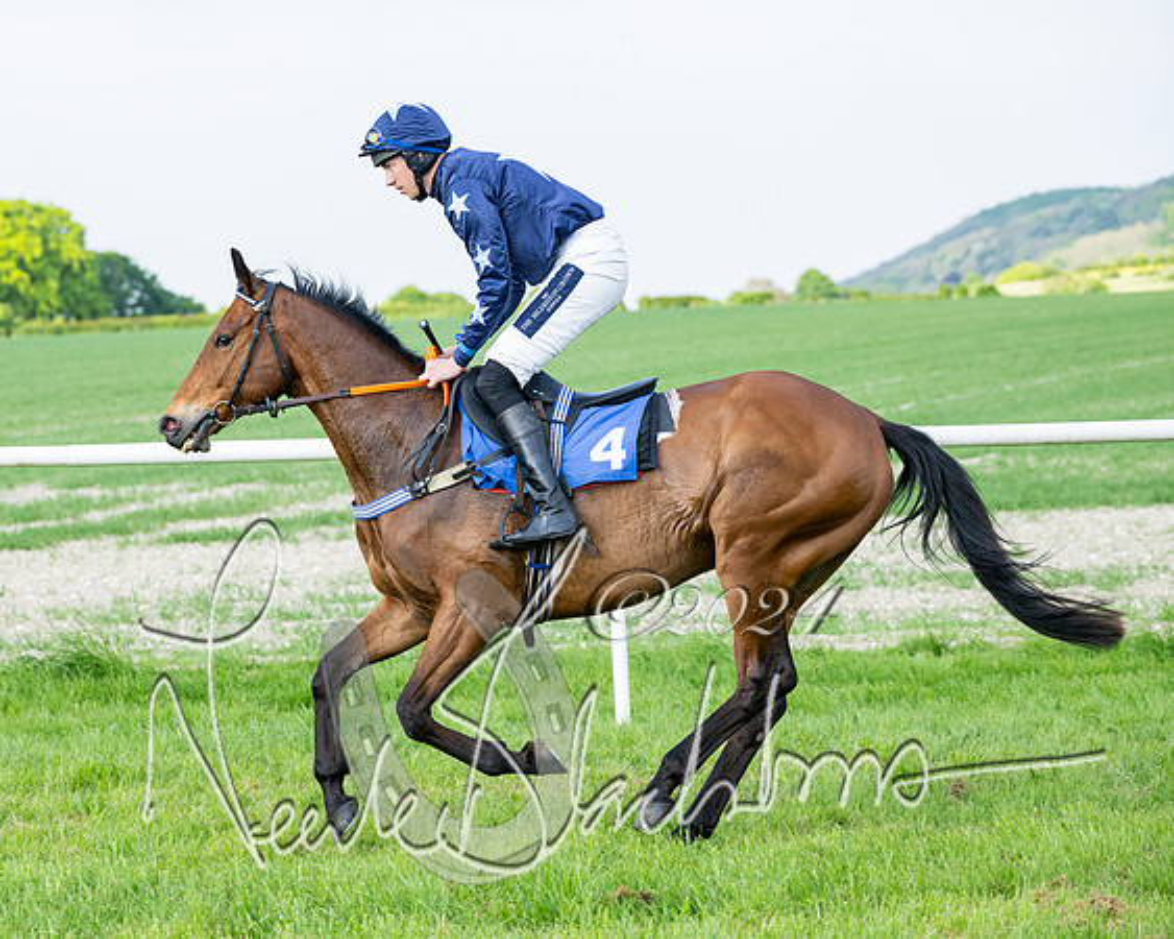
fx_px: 4261
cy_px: 422
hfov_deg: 15.7
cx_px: 379
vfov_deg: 12.6
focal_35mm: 123
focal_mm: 92
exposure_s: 1/1600
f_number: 4
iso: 400
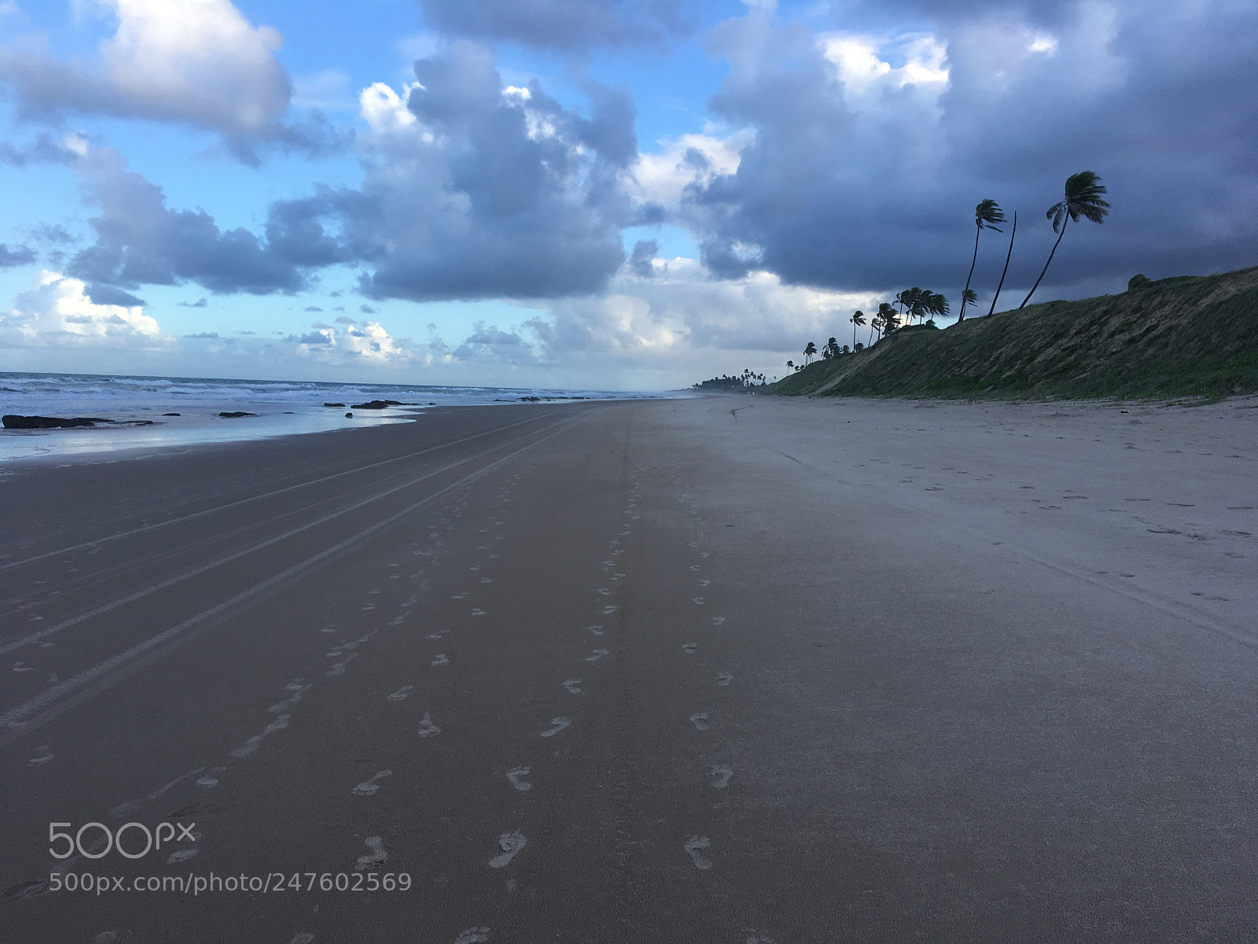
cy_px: 472
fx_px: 1054
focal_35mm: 29
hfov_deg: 61.7
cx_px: 629
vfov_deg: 48.2
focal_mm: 4.15
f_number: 2.2
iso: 25
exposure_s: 1/553
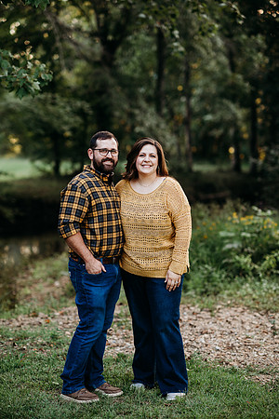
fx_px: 988
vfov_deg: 23.9
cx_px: 140
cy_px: 210
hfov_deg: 16.1
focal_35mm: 85
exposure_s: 1/200
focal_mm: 85
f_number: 2.2
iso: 125
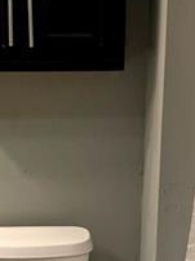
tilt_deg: -16.7
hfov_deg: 14.9
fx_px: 745
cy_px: 233
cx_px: 72
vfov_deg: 19.5
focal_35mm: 99
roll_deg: +1.3
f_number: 1.8
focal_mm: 4.25
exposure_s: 1/60
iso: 125
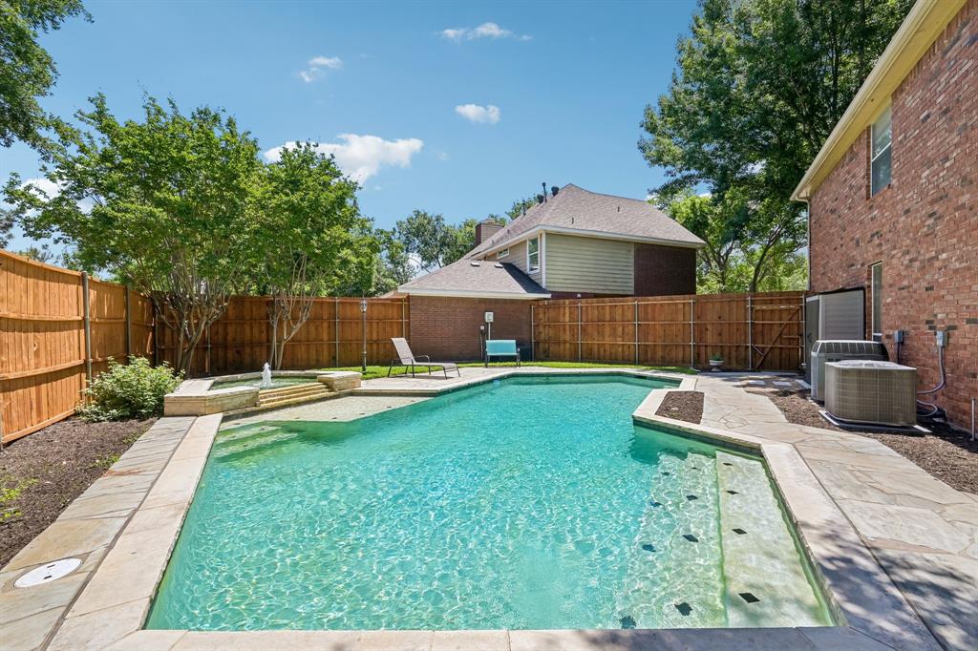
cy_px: 326
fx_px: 407
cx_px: 489
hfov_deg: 100.4
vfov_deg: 77.3
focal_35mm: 15
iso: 400
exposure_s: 1/1250
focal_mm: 15
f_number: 8
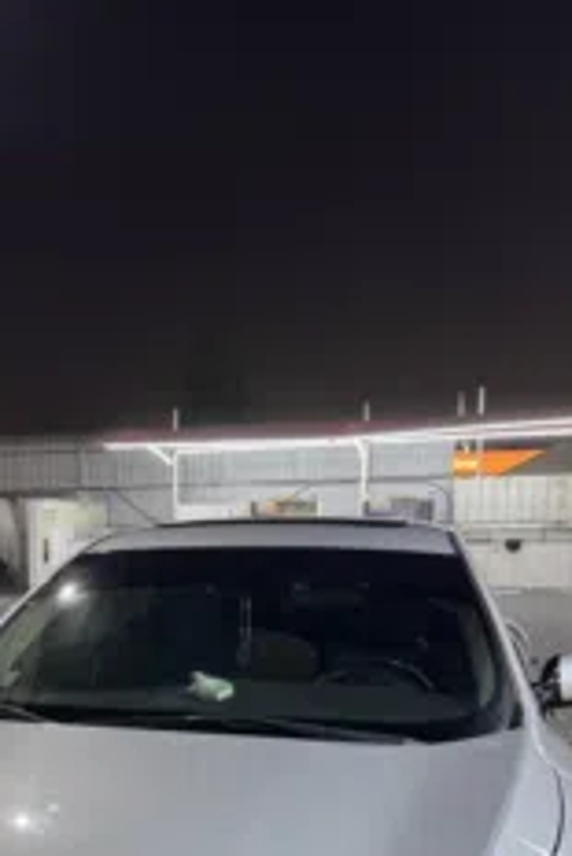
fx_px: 1023
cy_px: 701
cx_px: 140
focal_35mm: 43
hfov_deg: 30.7
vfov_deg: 43.0
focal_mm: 6.76
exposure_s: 1/50
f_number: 1.78
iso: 250
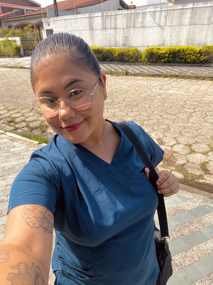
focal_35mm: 23
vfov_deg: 73.9
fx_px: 189
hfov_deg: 58.9
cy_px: 142
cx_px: 106
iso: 32
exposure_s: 1/392
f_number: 2.2
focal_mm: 2.71
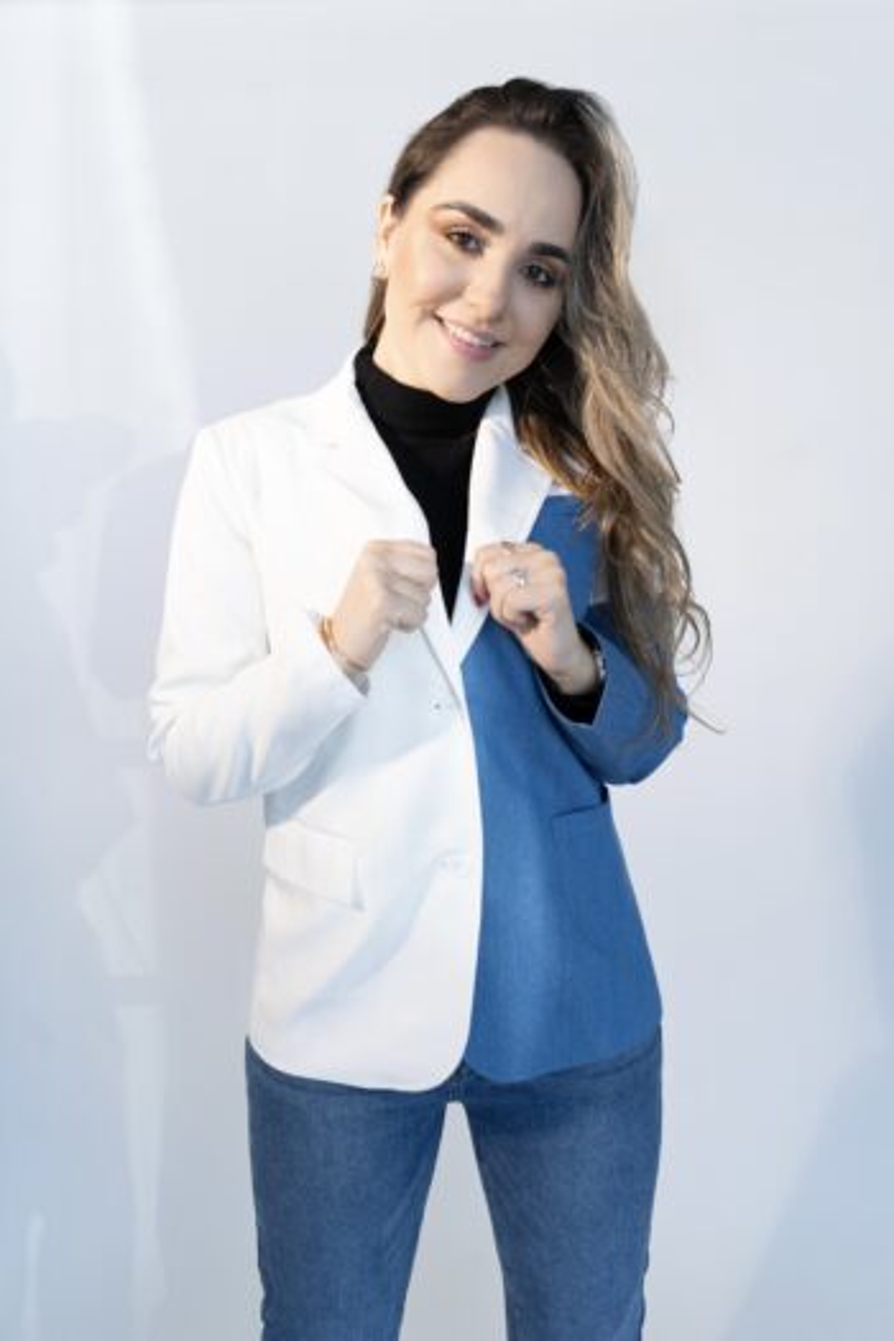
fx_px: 1080
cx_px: 447
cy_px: 670
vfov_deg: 63.7
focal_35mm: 29
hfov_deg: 45.0
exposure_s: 1/640
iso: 800
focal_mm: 29
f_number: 3.5
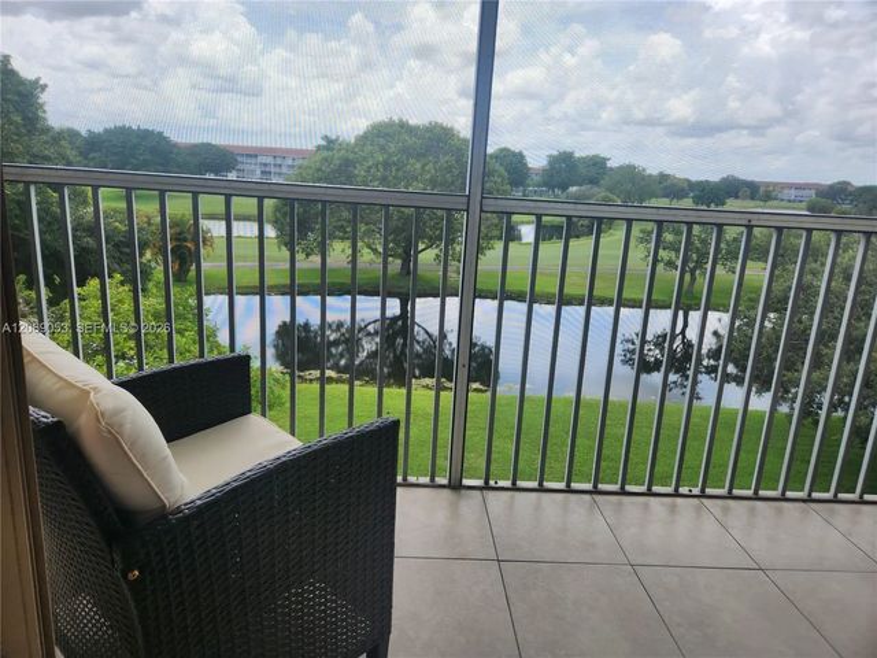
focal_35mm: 23
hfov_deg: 73.9
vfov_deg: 58.9
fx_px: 583
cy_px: 329
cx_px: 438
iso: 20
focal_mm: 5.4
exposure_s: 1/742
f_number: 1.8
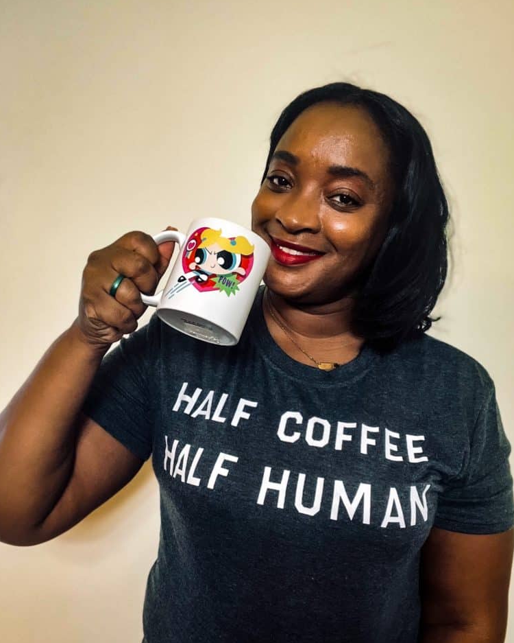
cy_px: 343
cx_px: 259
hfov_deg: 45.8
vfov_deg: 55.6
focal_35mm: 32
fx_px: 608
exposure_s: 1/60
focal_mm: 2.71
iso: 320
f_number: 2.2
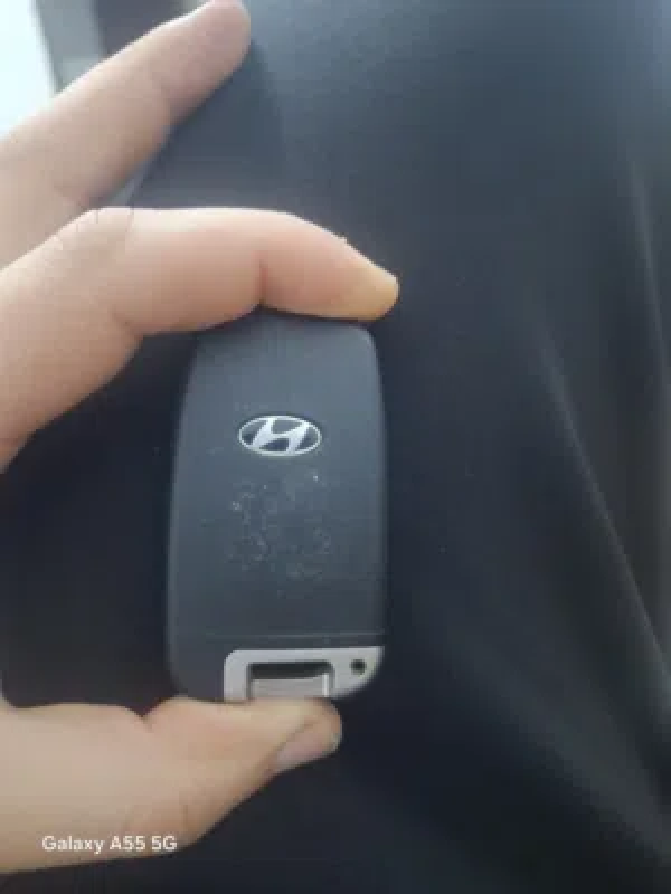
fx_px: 594
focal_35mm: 23
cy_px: 447
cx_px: 336
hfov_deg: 58.9
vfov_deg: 73.9
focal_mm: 5.54
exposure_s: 1/20
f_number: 1.8
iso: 1000
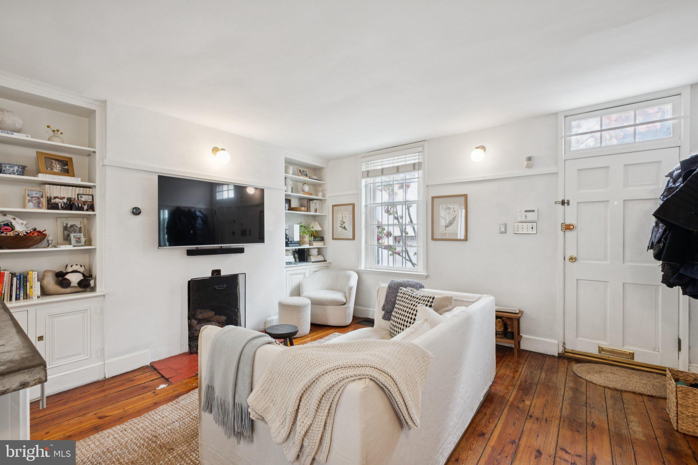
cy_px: 232
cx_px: 349
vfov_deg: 77.3
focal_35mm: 15
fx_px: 291
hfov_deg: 100.4
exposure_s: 1/3.33
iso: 250
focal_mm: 10
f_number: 8
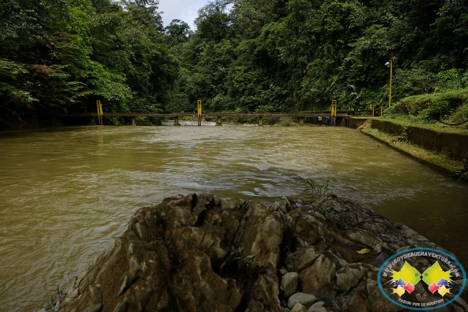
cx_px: 234
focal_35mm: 30
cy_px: 156
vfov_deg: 43.6
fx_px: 390
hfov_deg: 61.9
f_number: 8
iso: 125
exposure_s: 1/400
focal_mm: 30
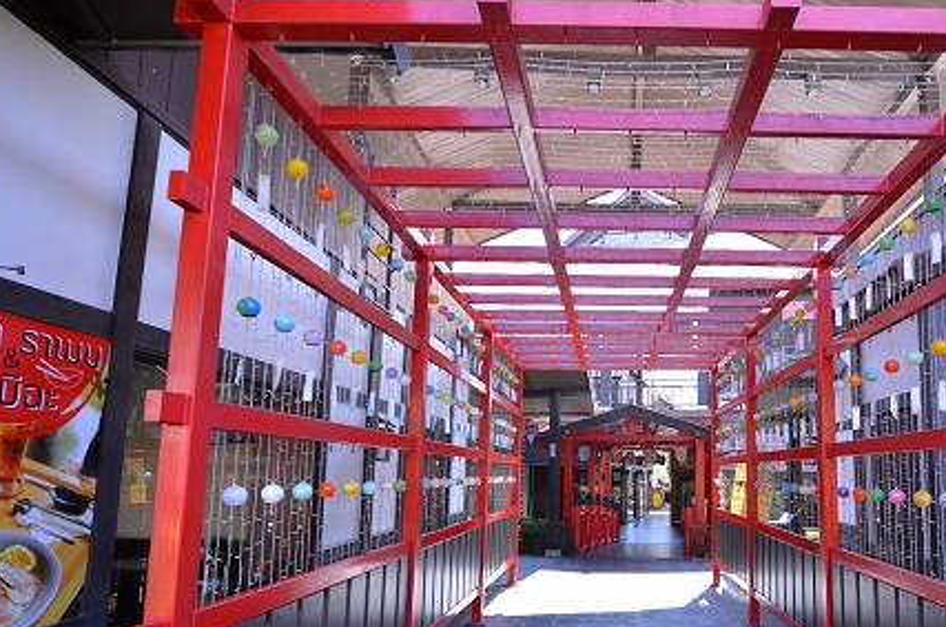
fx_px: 629
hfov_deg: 72.1
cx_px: 614
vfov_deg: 52.1
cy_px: 412
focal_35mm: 24
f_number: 4.5
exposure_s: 1/320
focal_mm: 16
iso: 500
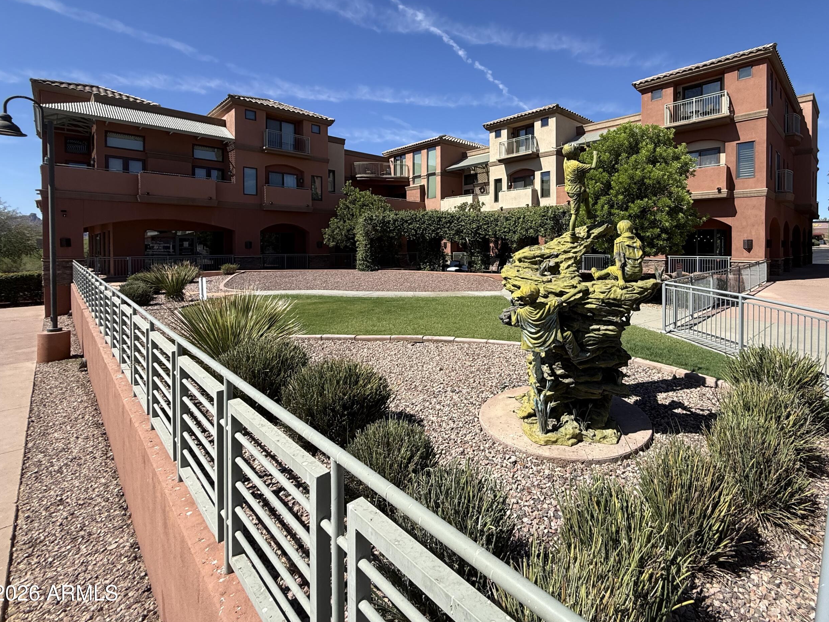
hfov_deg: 89.9
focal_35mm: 17
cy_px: 250
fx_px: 407
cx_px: 495
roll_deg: -0.8
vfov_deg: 73.9
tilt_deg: +0.5
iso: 50
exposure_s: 1/1901
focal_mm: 2.22
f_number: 2.2
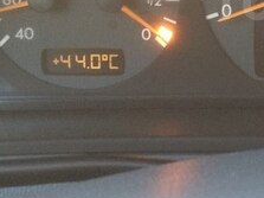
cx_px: 334
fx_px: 656
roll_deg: -1.6
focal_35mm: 86
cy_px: 2
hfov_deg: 20.9
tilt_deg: -21.1
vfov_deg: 16.8
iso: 200
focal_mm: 4.15
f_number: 2.2
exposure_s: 1/33
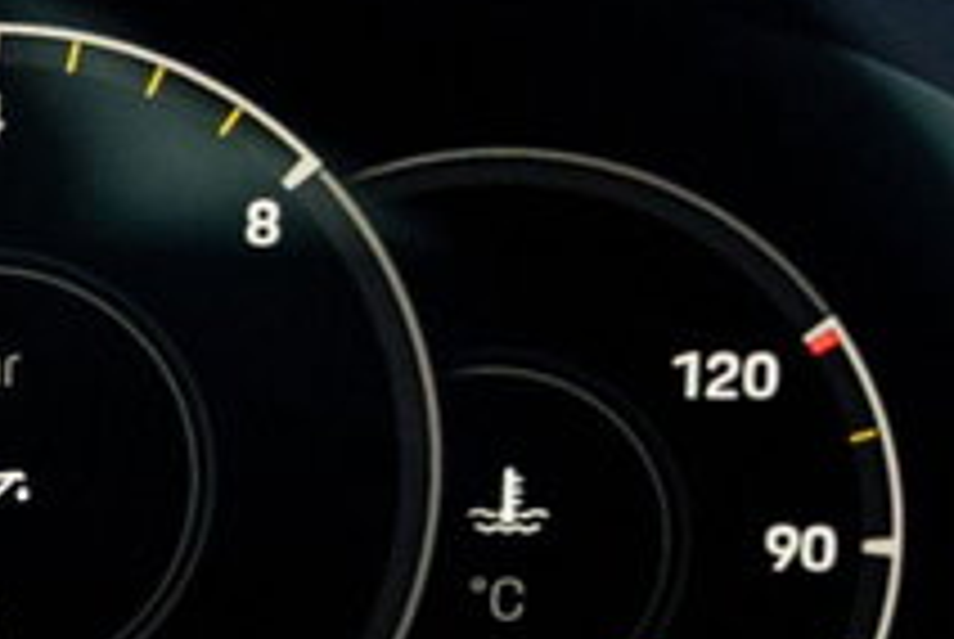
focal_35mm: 156
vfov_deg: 8.8
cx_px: -1058
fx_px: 4140
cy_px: 569
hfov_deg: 11.6
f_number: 2.8
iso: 2000
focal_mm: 27.7
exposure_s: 1/250
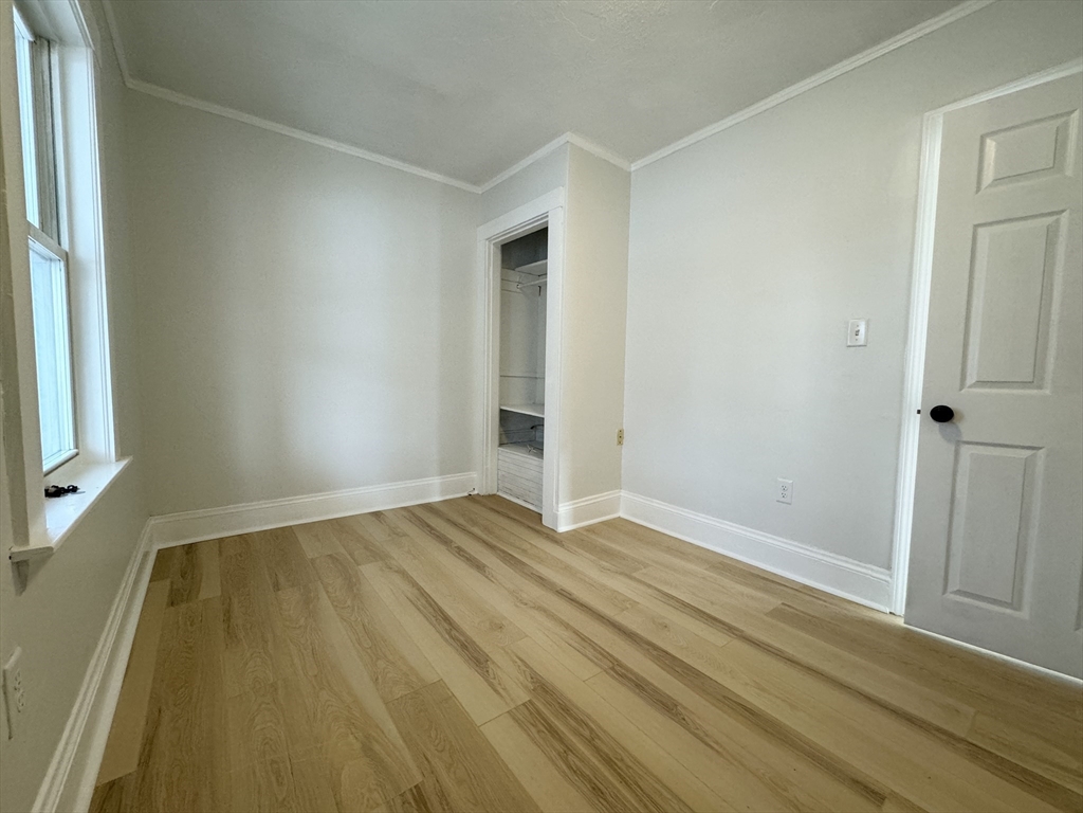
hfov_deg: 102.1
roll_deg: -0.8
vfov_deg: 85.7
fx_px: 438
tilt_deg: -4.3
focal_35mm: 14
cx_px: 542
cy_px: 406
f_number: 2.2
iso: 250
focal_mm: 2.22
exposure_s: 1/120
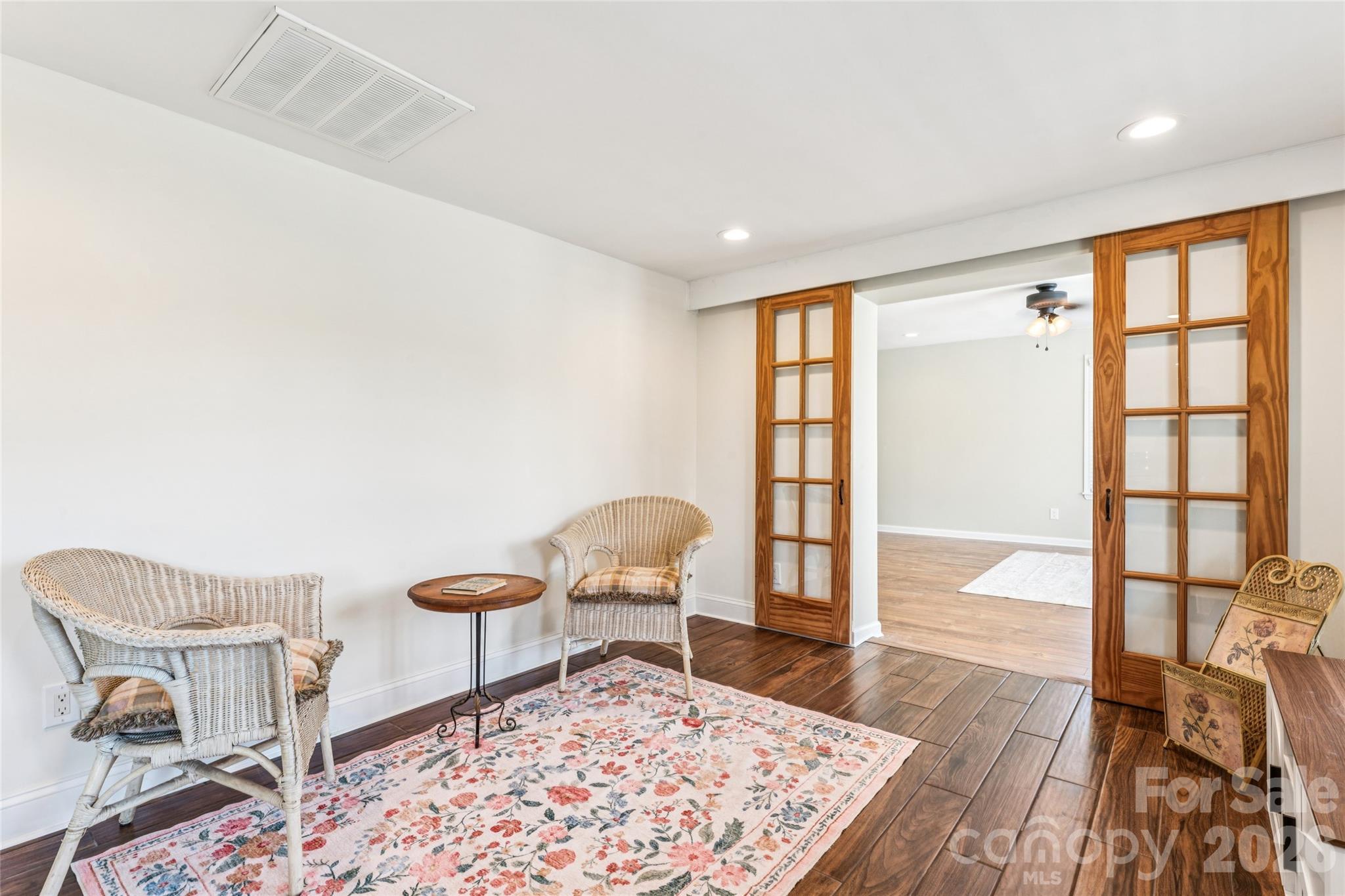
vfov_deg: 71.7
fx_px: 620
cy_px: 448
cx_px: 672
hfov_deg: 94.6
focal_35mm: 17
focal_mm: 16.6
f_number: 13
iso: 100
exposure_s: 1/3.33
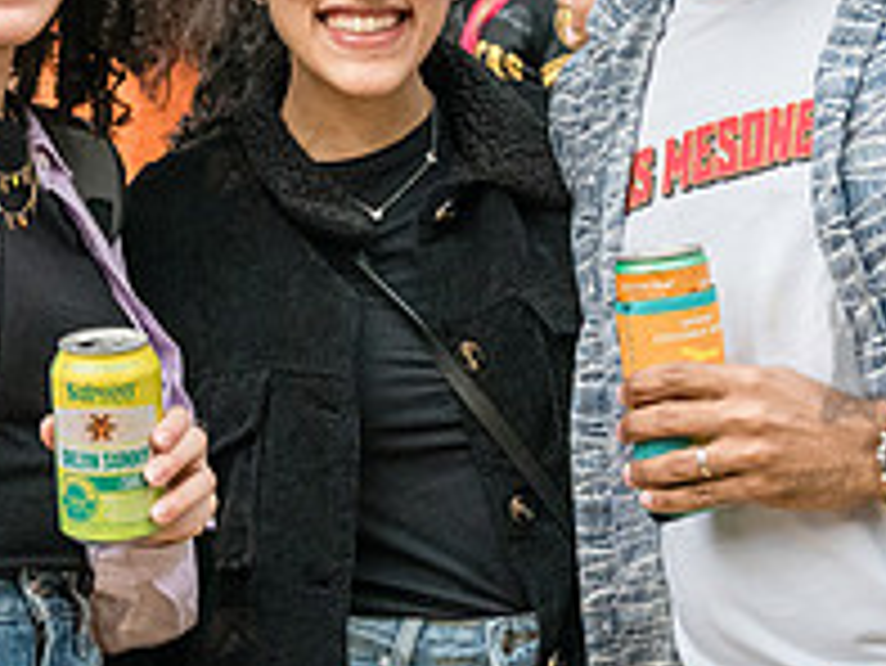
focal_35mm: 107
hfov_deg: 18.3
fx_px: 2740
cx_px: 334
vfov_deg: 13.8
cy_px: 127
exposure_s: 1/2500
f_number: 4.5
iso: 4000
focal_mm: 35
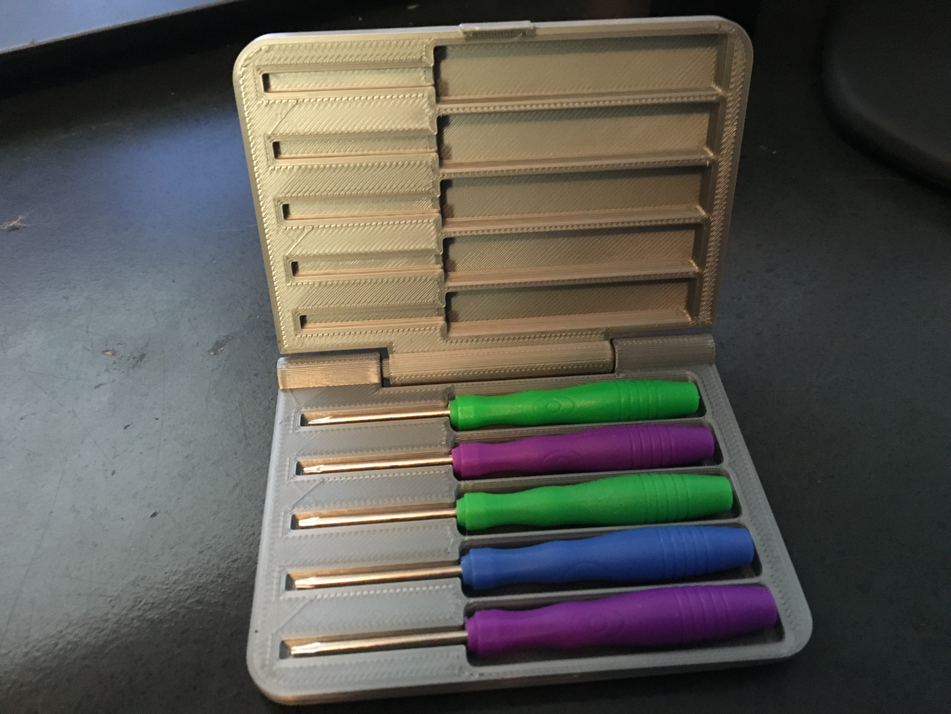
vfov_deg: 48.2
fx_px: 797
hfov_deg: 61.7
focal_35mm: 29
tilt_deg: -45.4
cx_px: 476
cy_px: 357
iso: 500
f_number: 2.2
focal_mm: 4.15
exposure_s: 1/15
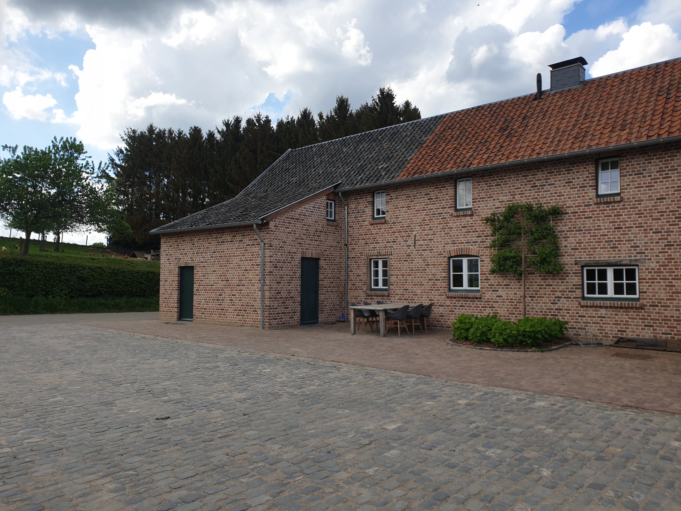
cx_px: 340
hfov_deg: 67.3
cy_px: 256
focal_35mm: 26
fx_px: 511
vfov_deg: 53.1
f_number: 2.4
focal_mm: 4.3
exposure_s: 1/1148
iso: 50
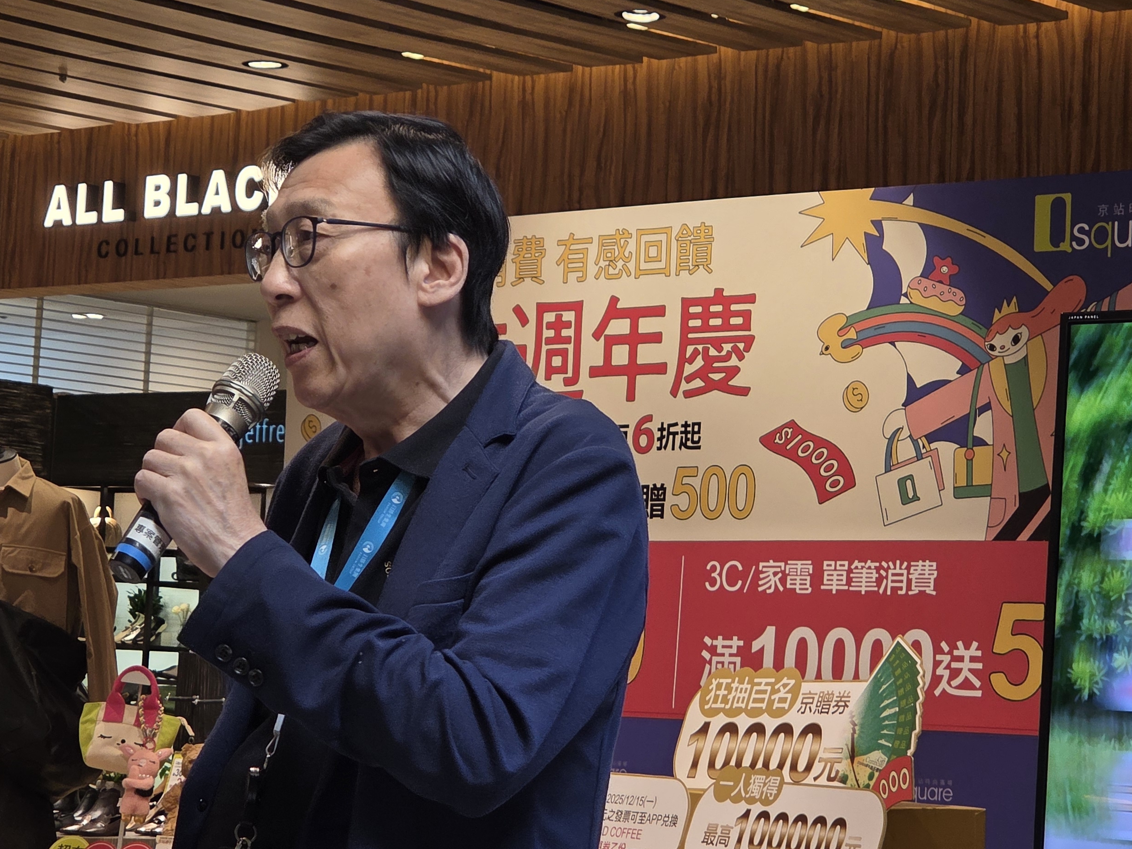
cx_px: 563
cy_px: 302
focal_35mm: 112
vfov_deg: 13.2
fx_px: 3663
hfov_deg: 17.6
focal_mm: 7
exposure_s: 1/53.3
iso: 80
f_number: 2.4
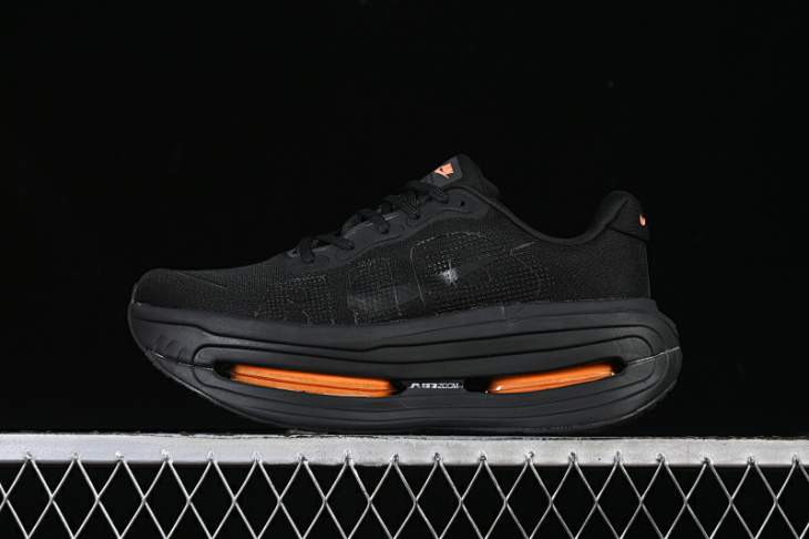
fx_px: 1685
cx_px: 404
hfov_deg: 27.0
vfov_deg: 18.2
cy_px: 270
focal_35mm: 75
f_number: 6.3
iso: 160
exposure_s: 1/50
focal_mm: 50
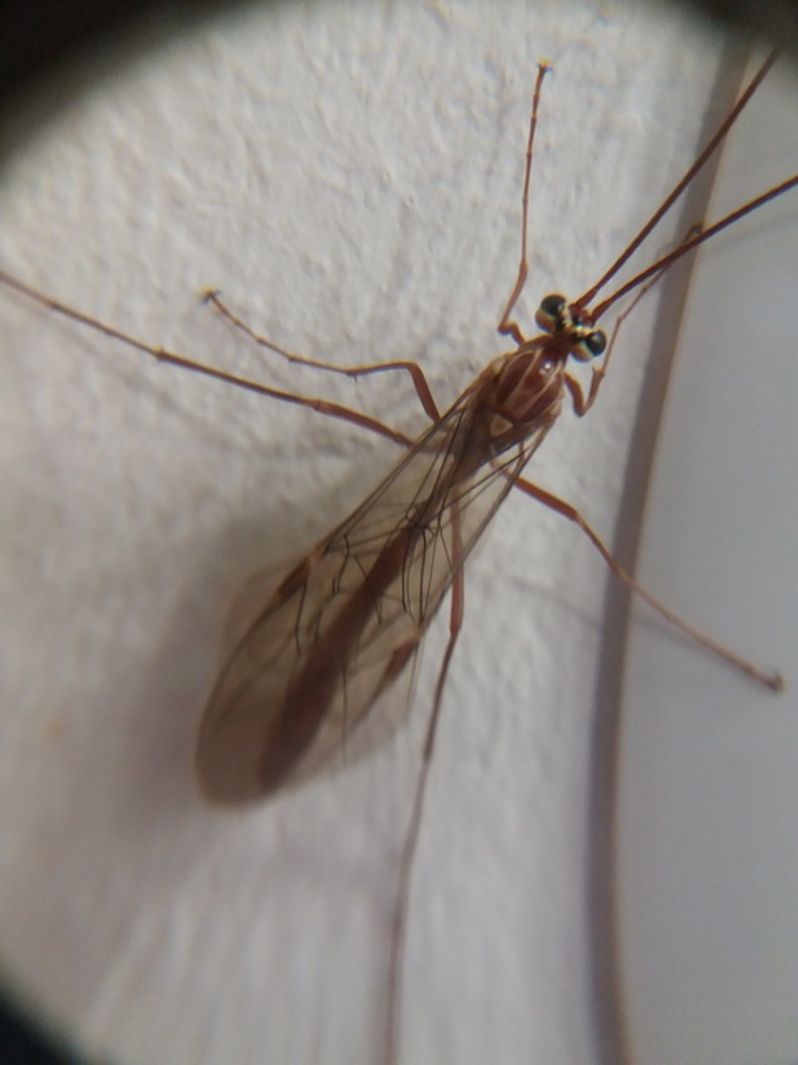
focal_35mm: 28
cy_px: 532
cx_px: 399
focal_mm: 3.7
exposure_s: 1/17
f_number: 1.9
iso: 160
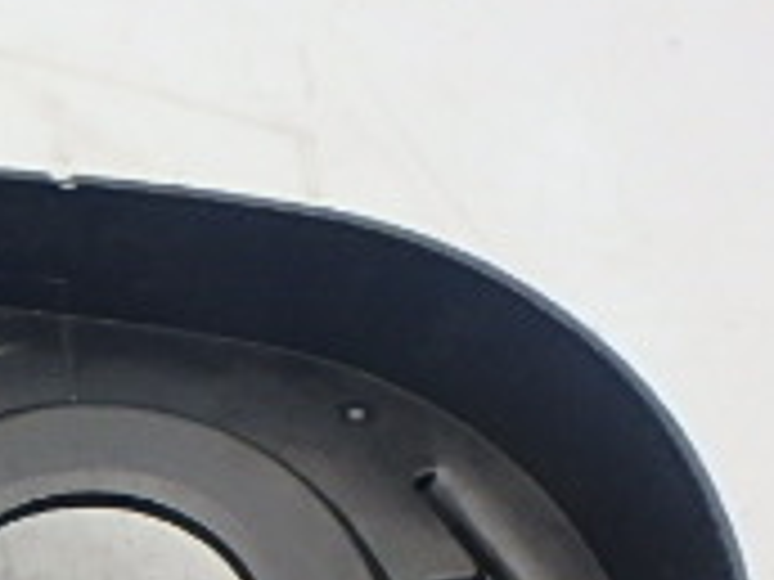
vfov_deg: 16.6
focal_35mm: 78
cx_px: -320
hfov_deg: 21.7
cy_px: 944
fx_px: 1744
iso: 200
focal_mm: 3.7
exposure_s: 1/30
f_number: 3.5
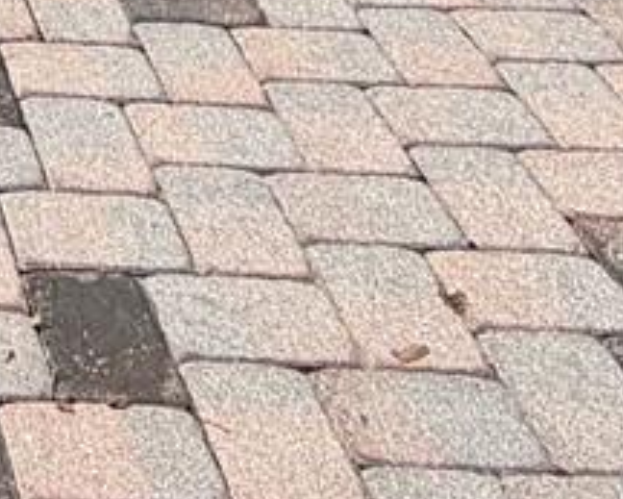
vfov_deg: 10.9
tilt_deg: +3.3
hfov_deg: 16.6
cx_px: -401
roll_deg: -0.4
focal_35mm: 101
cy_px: -946
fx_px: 1863
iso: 20
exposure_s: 1/1125
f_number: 2.2
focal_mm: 2.22
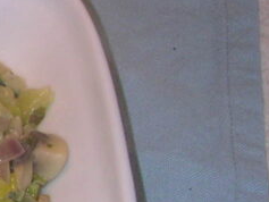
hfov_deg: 11.2
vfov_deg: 9.3
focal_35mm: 160
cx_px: -262
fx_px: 1244
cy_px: 107
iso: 100
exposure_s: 1/30
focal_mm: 5.6
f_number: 4.5
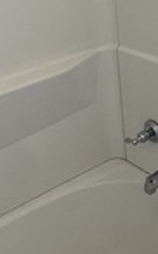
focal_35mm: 68
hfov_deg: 18.5
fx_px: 469
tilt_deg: -15.2
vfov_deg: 28.9
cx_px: 165
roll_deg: +4.2
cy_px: 22
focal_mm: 2.22
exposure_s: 1/99
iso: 250
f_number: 2.2
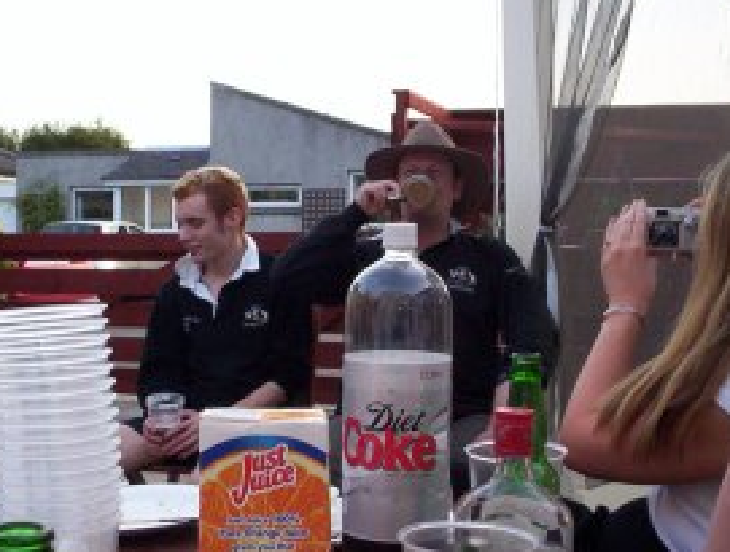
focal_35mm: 56
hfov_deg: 34.2
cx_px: 310
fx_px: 1185
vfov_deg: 26.2
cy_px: 288
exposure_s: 1/60
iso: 140
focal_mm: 4.99
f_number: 4.5
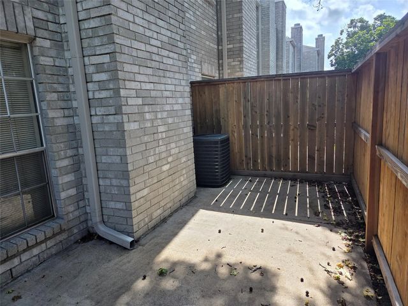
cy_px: 153
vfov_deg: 58.9
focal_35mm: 23
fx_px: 271
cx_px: 204
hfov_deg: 73.9
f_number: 1.8
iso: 80
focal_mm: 5.4
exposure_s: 1/2277
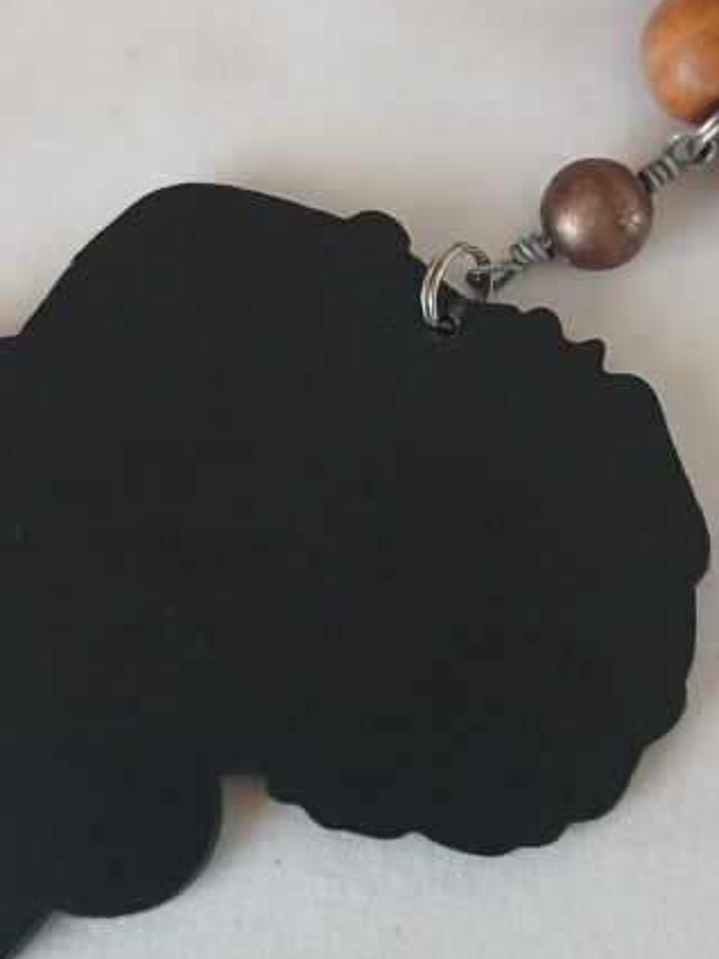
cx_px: 423
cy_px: 335
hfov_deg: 28.5
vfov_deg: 37.2
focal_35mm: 51
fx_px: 1412
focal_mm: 3.98
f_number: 1.8
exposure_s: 1/25
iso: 250
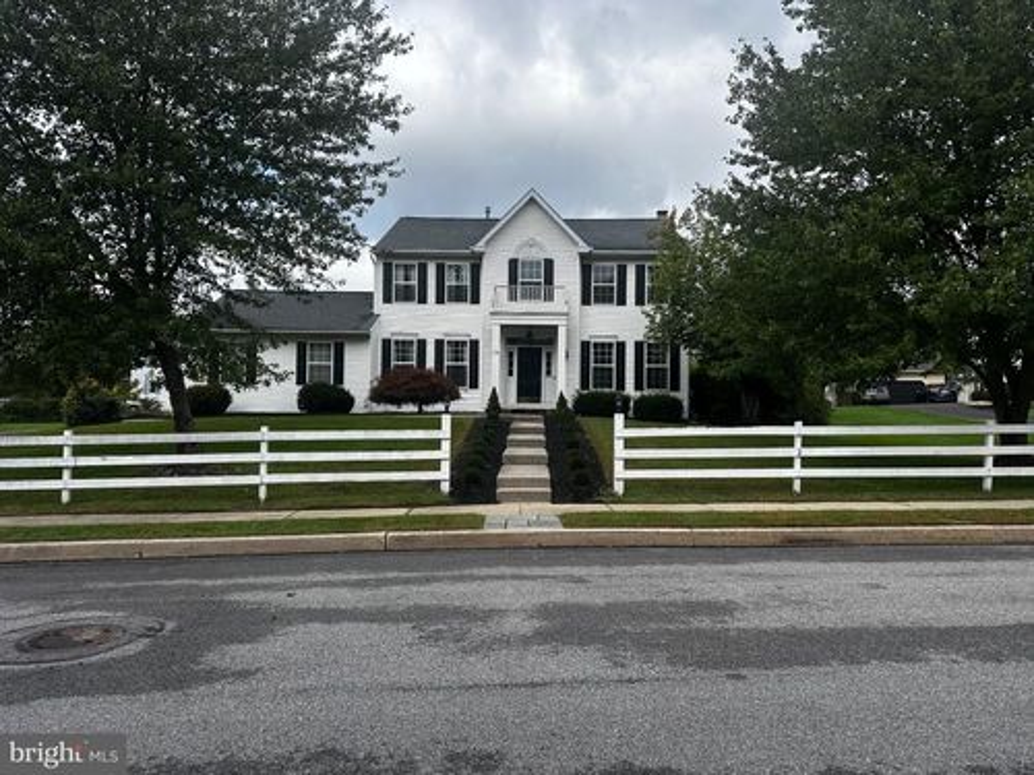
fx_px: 717
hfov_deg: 71.6
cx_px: 517
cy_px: 388
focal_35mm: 24
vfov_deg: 56.8
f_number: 1.78
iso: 80
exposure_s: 1/1304
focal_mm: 6.86
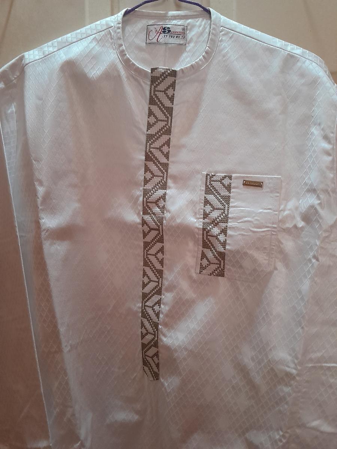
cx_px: 168
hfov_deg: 53.1
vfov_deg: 67.3
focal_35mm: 26
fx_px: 337
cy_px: 224
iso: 400
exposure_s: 1/30
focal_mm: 3.98
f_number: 1.8
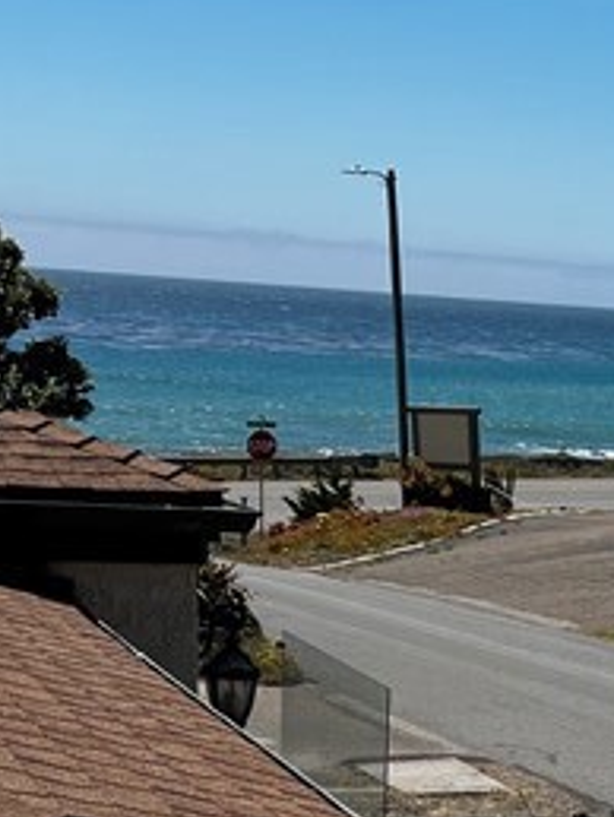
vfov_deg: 18.1
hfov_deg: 14.0
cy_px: 969
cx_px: 706
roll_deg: -3.3
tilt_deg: -13.0
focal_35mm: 103
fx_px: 2432
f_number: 1.5
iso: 50
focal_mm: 5.7
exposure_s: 1/6211
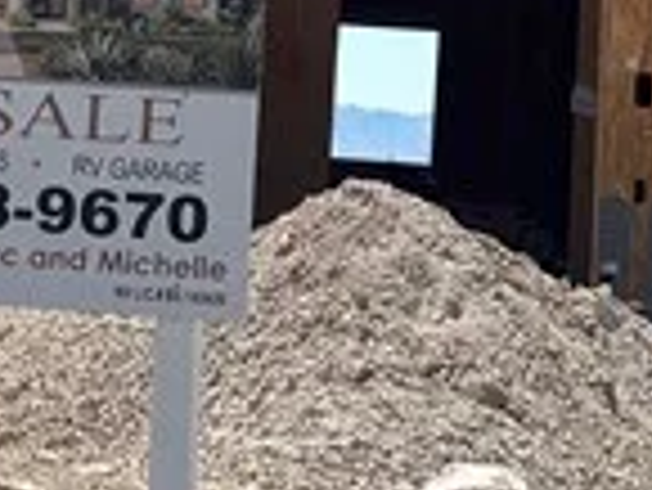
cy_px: -472
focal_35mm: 183
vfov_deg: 7.8
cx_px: 220
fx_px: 3450
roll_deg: -4.5
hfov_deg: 10.8
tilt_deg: +10.9
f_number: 1.6
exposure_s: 1/3650
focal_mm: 5.96
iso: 50
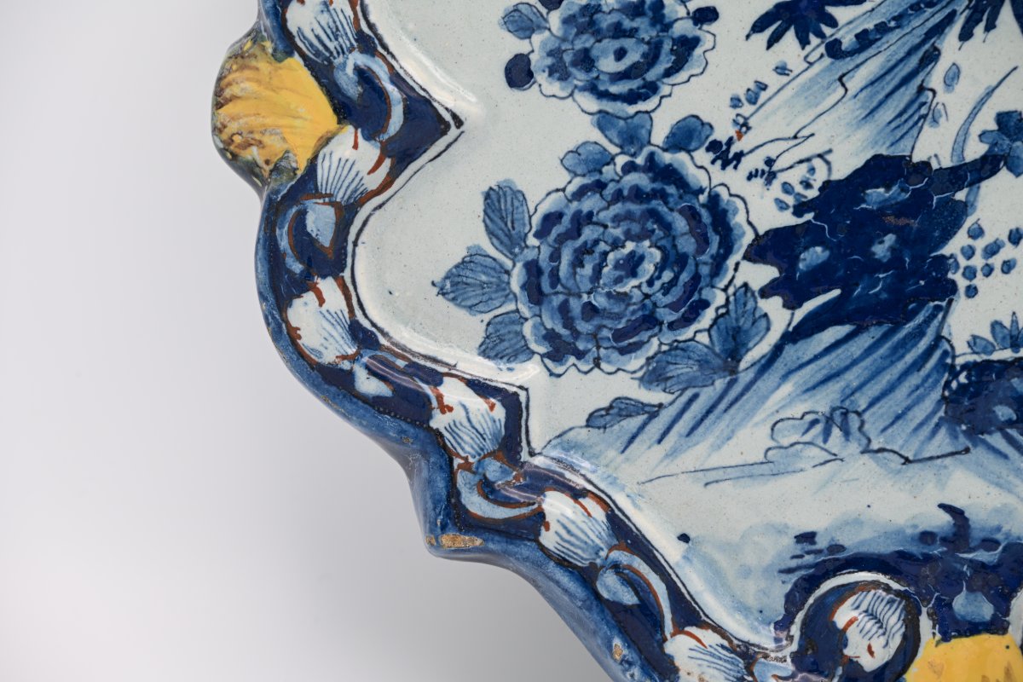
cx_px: 512
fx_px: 5683
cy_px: 341
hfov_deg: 10.3
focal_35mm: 200
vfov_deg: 6.9
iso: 100
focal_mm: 200
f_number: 10
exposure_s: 1/25
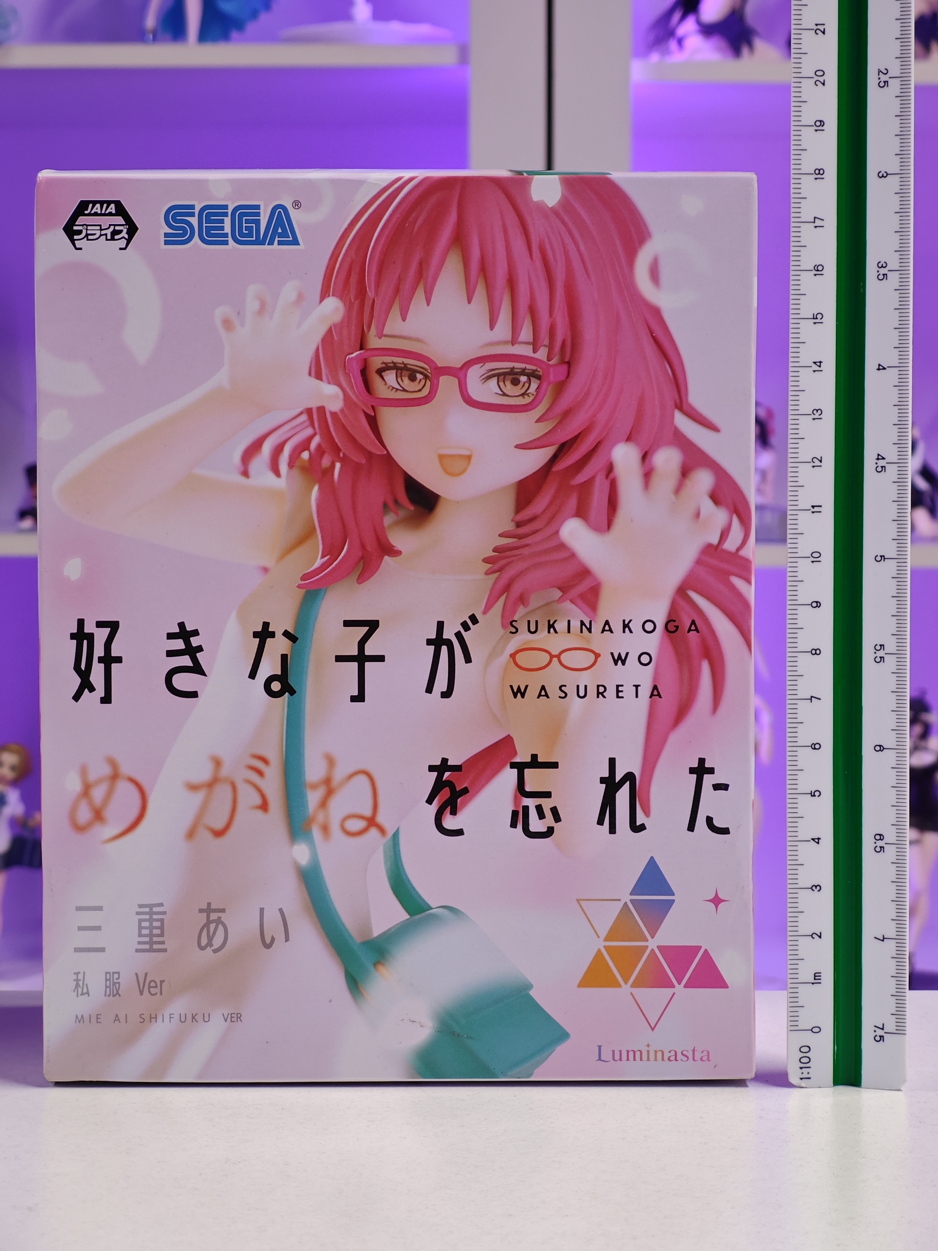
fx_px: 2890
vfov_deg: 24.4
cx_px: 469
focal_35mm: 80
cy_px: 626
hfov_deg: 18.4
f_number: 2.4
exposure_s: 1/19.2
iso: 400
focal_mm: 7.48
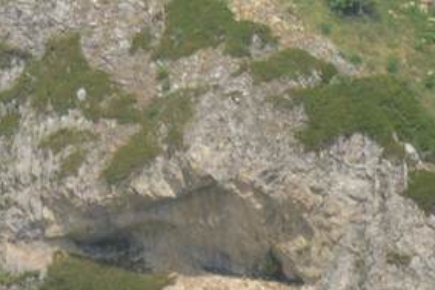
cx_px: 56
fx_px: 15389
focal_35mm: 1273
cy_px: -246
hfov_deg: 1.6
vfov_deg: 1.1
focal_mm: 300
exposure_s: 1/320
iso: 220
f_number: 5.6
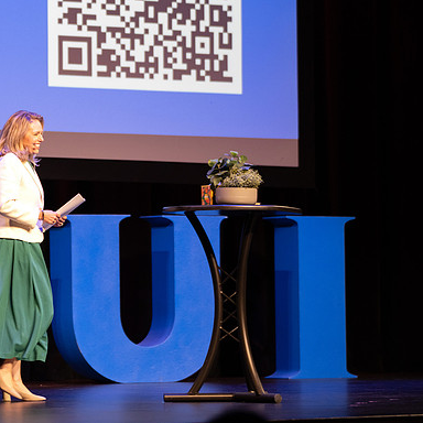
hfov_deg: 8.8
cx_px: 18
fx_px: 2724
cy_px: 168
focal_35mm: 197
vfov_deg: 8.9
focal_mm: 115
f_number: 3.2
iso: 800
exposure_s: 1/200
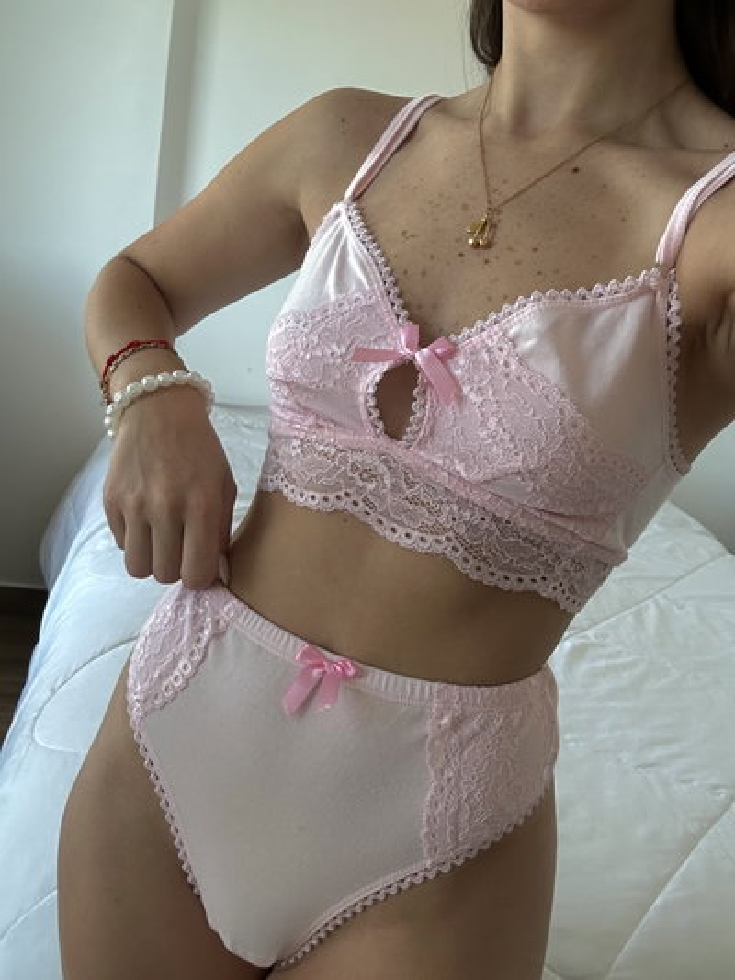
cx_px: 368
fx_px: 849
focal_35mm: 30
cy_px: 490
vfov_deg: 60.0
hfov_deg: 46.8
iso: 80
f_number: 1.9
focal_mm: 2.69
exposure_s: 1/121
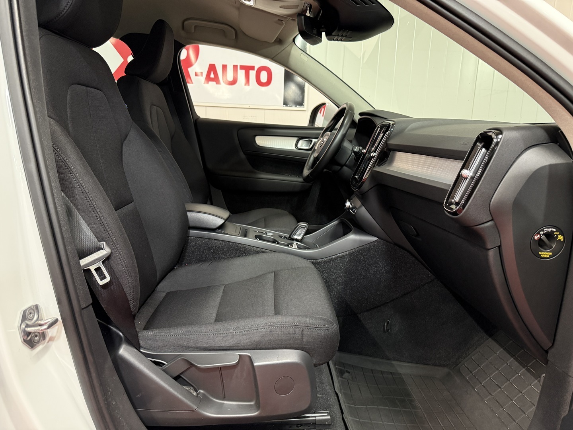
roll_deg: -2.5
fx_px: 397
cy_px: 215
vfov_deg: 56.8
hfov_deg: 71.6
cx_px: 286
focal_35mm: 24
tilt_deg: -11.0
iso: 640
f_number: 1.78
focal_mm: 6.76
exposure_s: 1/60
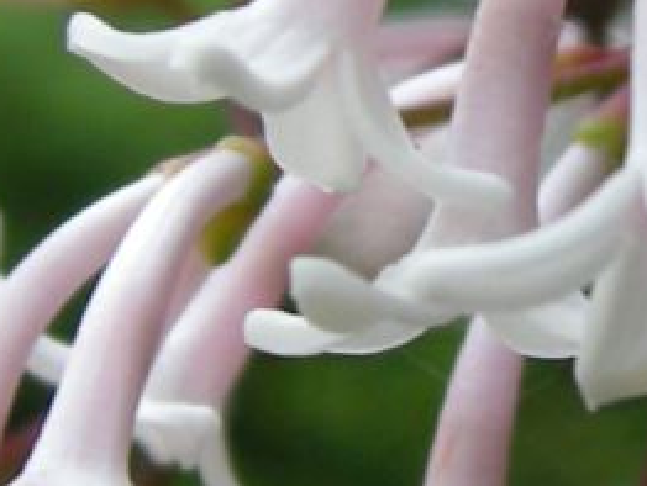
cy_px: 247
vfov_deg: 5.6
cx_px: 699
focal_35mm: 267
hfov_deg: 7.4
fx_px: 4995
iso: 64
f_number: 3
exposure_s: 1/53.4
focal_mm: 7.5
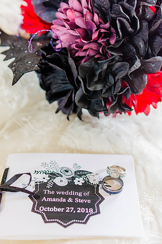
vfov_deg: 37.5
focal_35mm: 53
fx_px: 358
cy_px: 122
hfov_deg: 25.5
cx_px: 81
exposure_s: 1/100
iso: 800
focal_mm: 35
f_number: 2.2
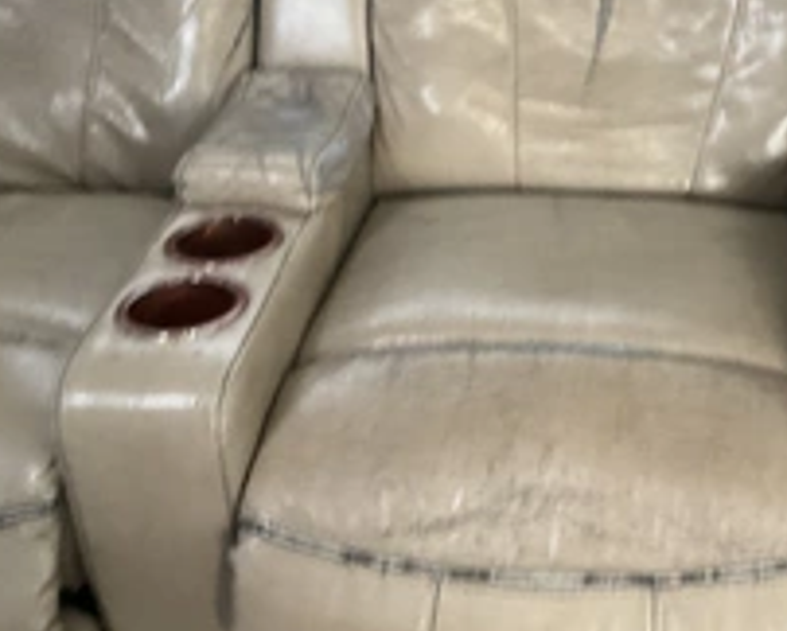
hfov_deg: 32.1
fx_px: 1306
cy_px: 218
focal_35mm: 56
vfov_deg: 27.0
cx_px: 690
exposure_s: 1/32
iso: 320
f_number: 1.8
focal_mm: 3
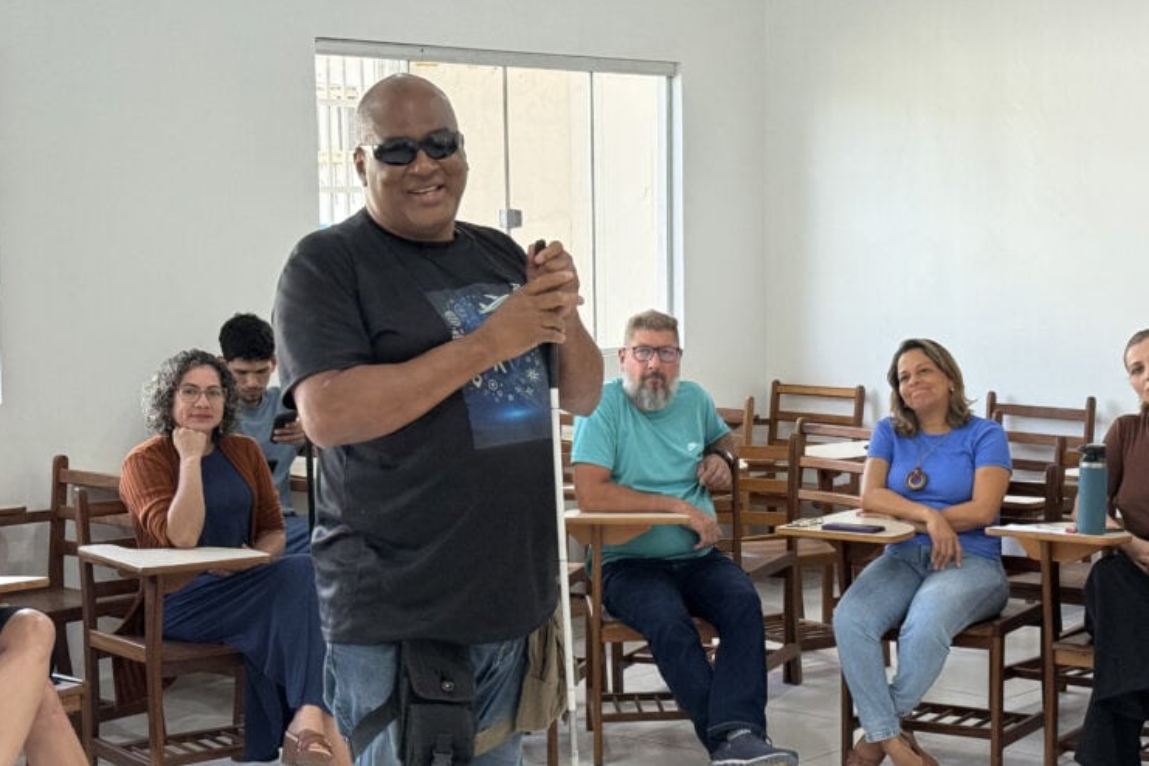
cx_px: 640
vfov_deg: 19.7
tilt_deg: -6.0
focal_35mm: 69
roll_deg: +0.5
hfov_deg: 29.2
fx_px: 2202
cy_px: 445
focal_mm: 6.76
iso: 64
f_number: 1.78
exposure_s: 1/304
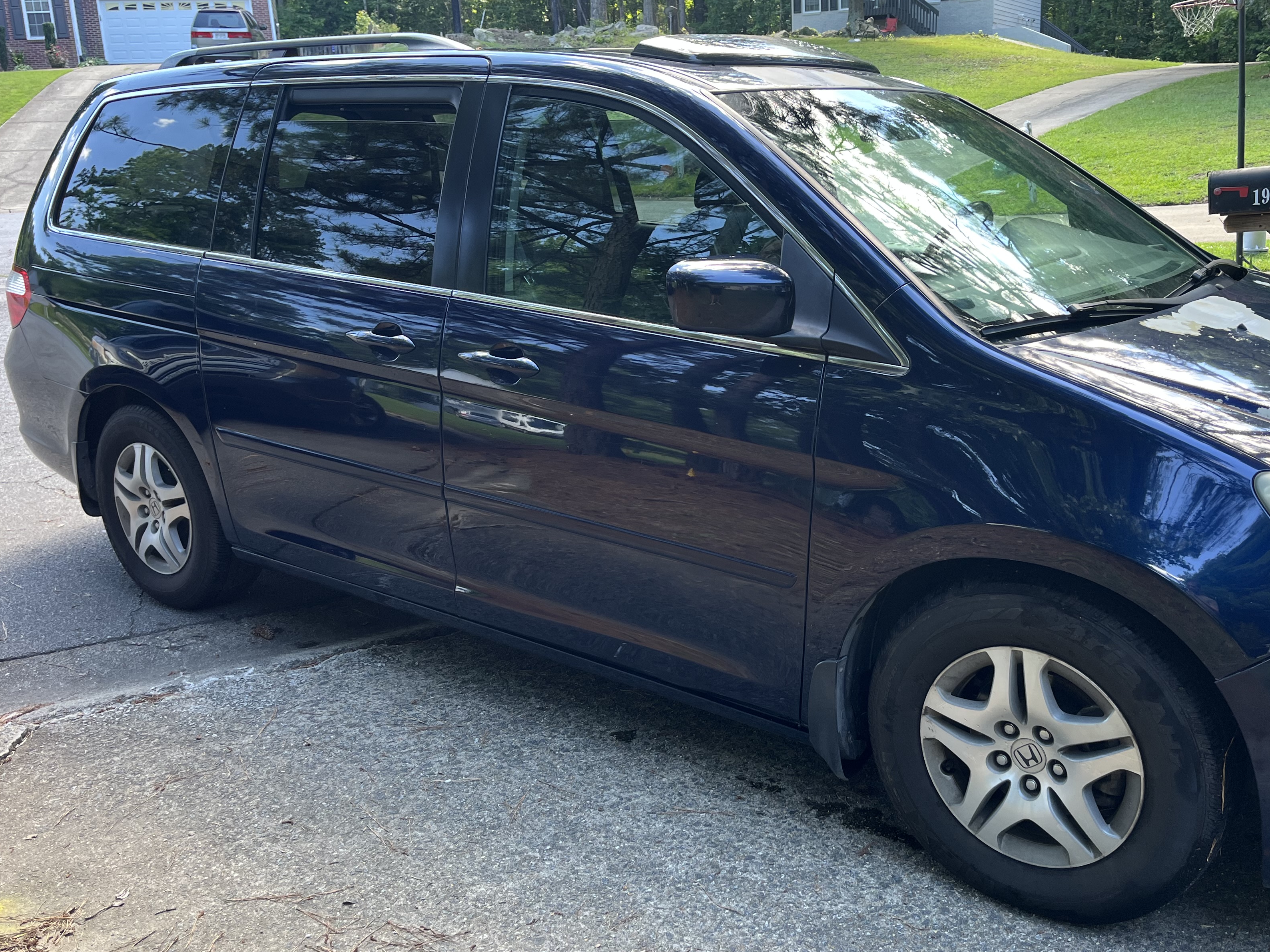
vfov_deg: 42.9
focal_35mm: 33
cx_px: 737
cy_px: 465
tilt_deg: -14.8
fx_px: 1211
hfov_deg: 55.1
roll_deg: +2.4
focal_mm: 5.1
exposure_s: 1/122
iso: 50
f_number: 1.6
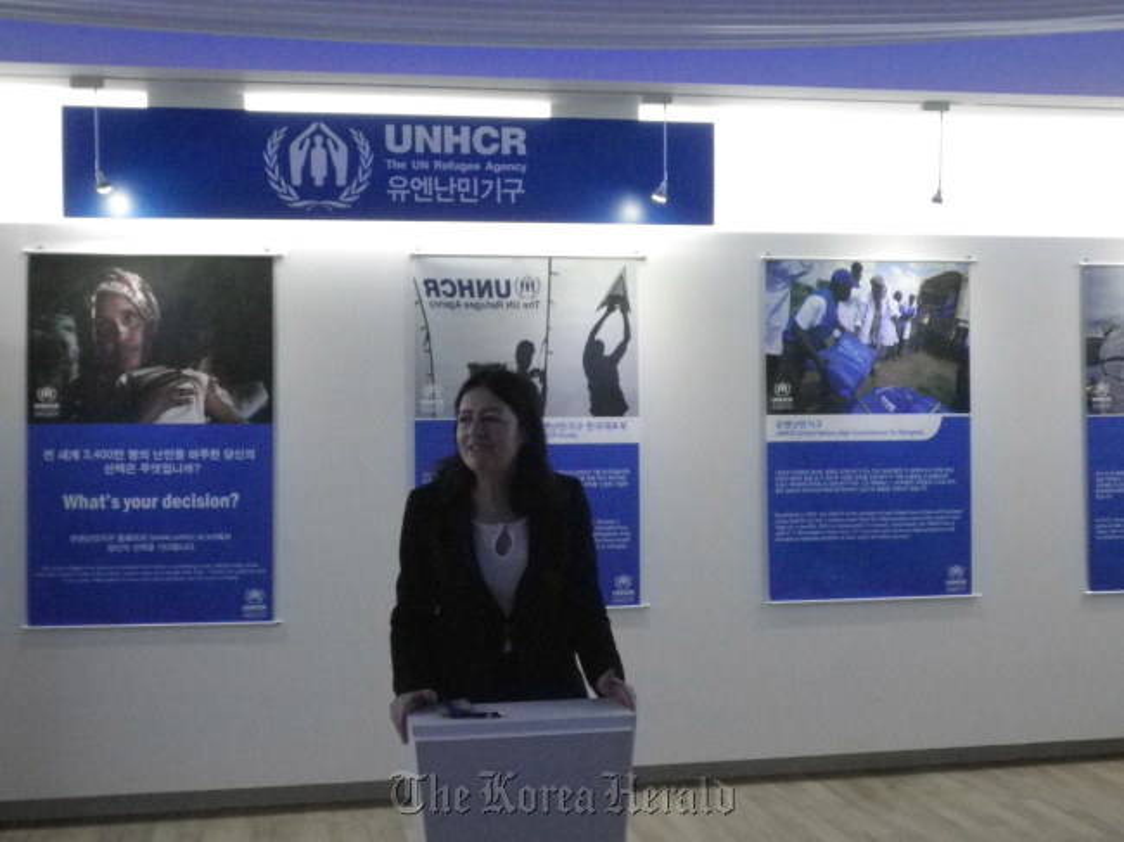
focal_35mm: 47
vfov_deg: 30.9
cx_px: 562
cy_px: 421
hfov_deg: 40.4
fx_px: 1526
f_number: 4.6
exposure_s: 1/50
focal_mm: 8.46
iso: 800
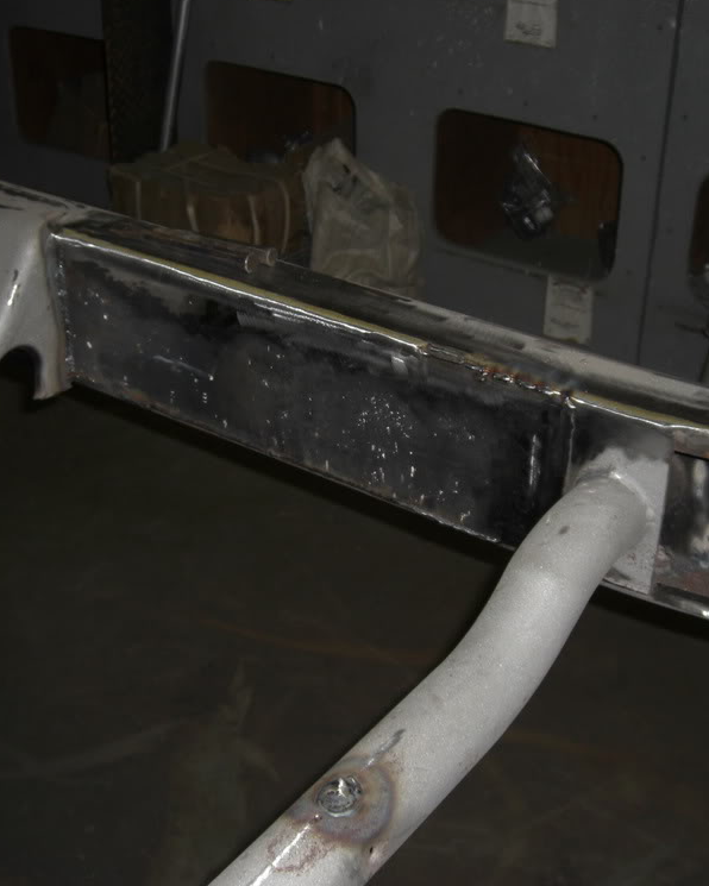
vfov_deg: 36.7
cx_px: 351
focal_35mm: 51
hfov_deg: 29.7
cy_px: 448
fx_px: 1338
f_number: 2.8
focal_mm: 7.9
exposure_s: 1/30
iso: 100
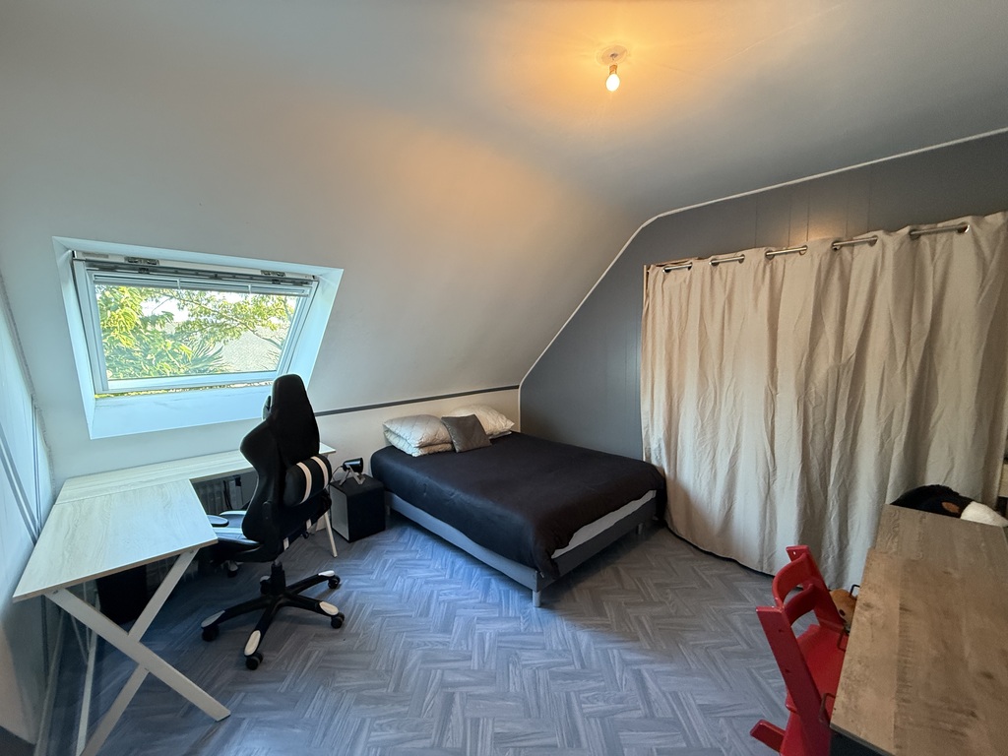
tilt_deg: -4.6
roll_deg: +1.7
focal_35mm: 14
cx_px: 504
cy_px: 378
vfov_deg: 85.7
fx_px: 408
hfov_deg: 102.1
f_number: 2.2
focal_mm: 2.22
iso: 400
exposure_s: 1/50
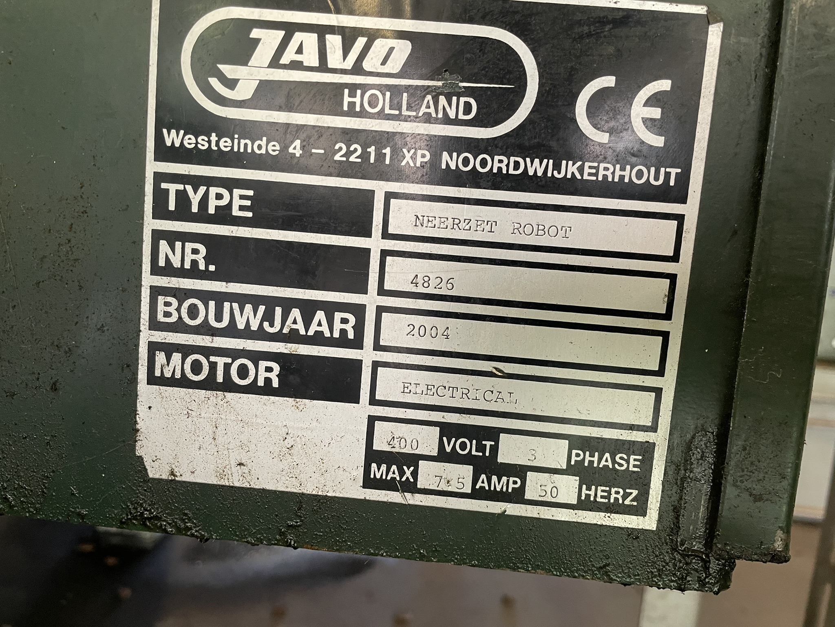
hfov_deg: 67.3
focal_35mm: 26
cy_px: 314
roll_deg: -5.0
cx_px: 418
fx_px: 627
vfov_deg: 53.1
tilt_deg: -7.5
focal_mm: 4.2
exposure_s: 1/50
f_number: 1.6
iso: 125
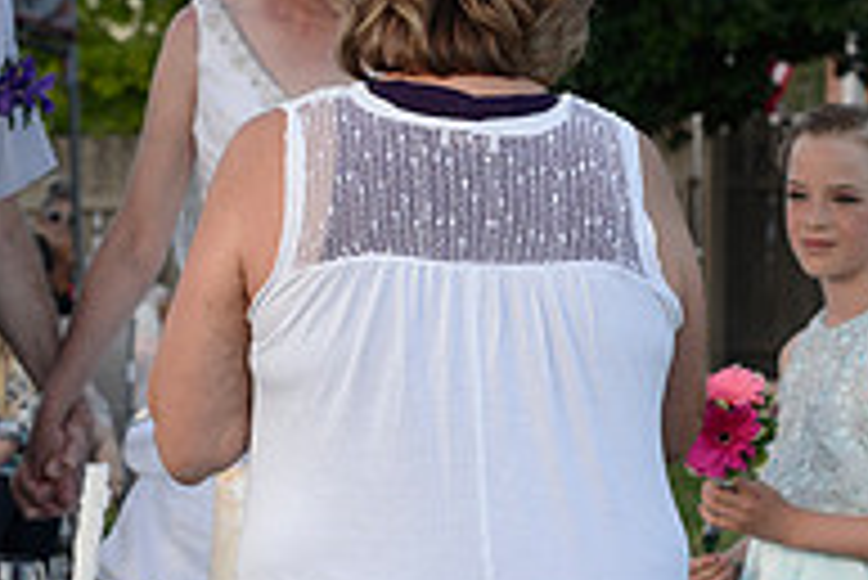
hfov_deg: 13.7
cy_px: 362
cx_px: 324
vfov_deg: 9.2
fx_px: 3619
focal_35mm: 150
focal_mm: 50
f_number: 5
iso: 200
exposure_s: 1/200
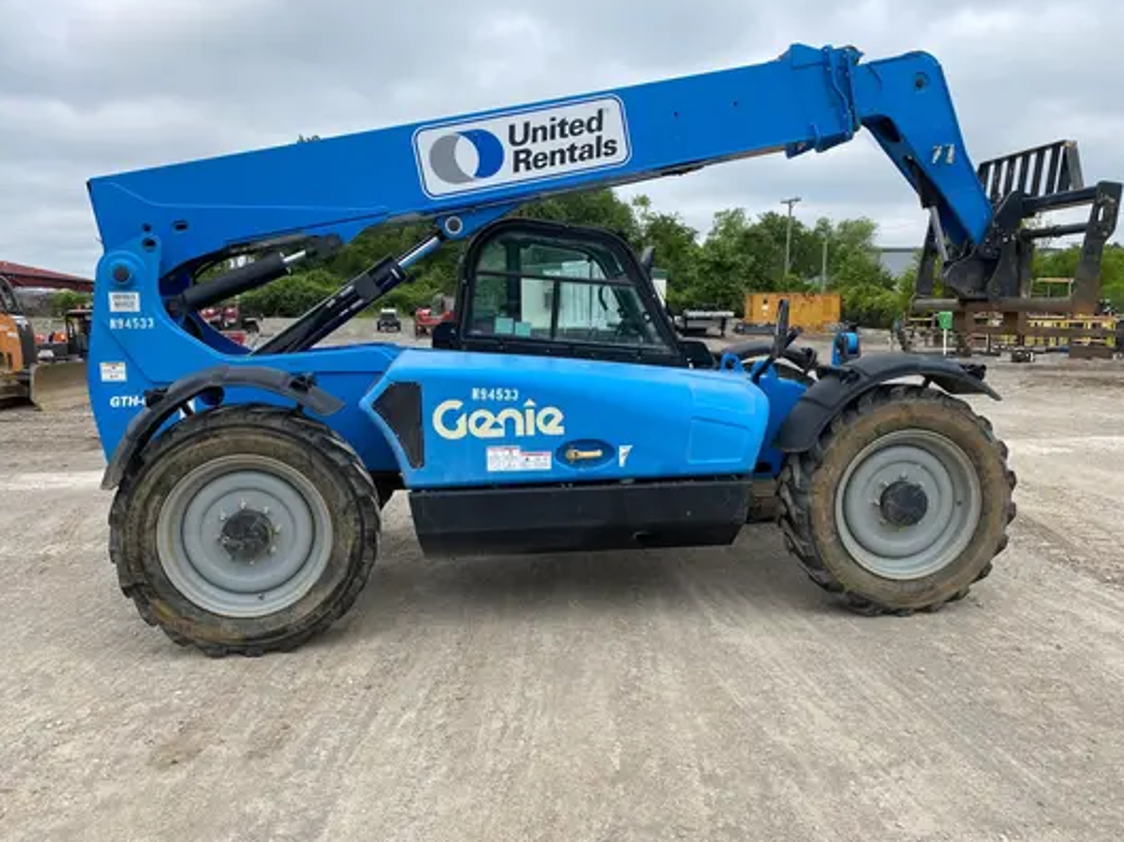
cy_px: 427
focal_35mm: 27
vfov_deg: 51.3
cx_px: 558
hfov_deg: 65.3
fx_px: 876
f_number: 1.8
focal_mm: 4.25
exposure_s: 1/1330
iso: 32
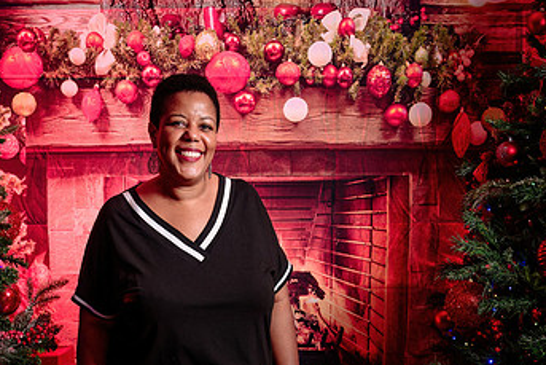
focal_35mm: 62
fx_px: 941
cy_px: 244
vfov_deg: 21.8
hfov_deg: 32.2
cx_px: 208
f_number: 4
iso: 500
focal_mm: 28
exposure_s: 1/125
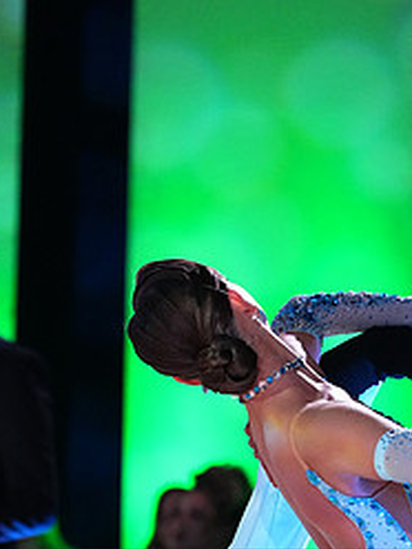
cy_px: 624
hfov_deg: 3.3
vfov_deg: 4.4
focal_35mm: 450
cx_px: 344
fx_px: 7141
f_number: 4
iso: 5000
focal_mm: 200
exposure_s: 1/320
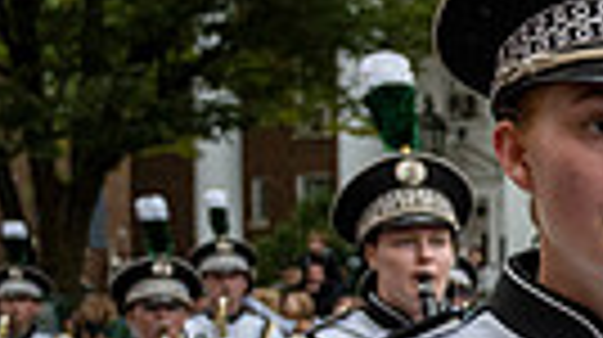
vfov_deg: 10.9
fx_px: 1741
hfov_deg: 15.8
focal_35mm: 109
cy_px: 399
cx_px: 1179
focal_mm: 24
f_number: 4
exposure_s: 1/1600
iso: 640
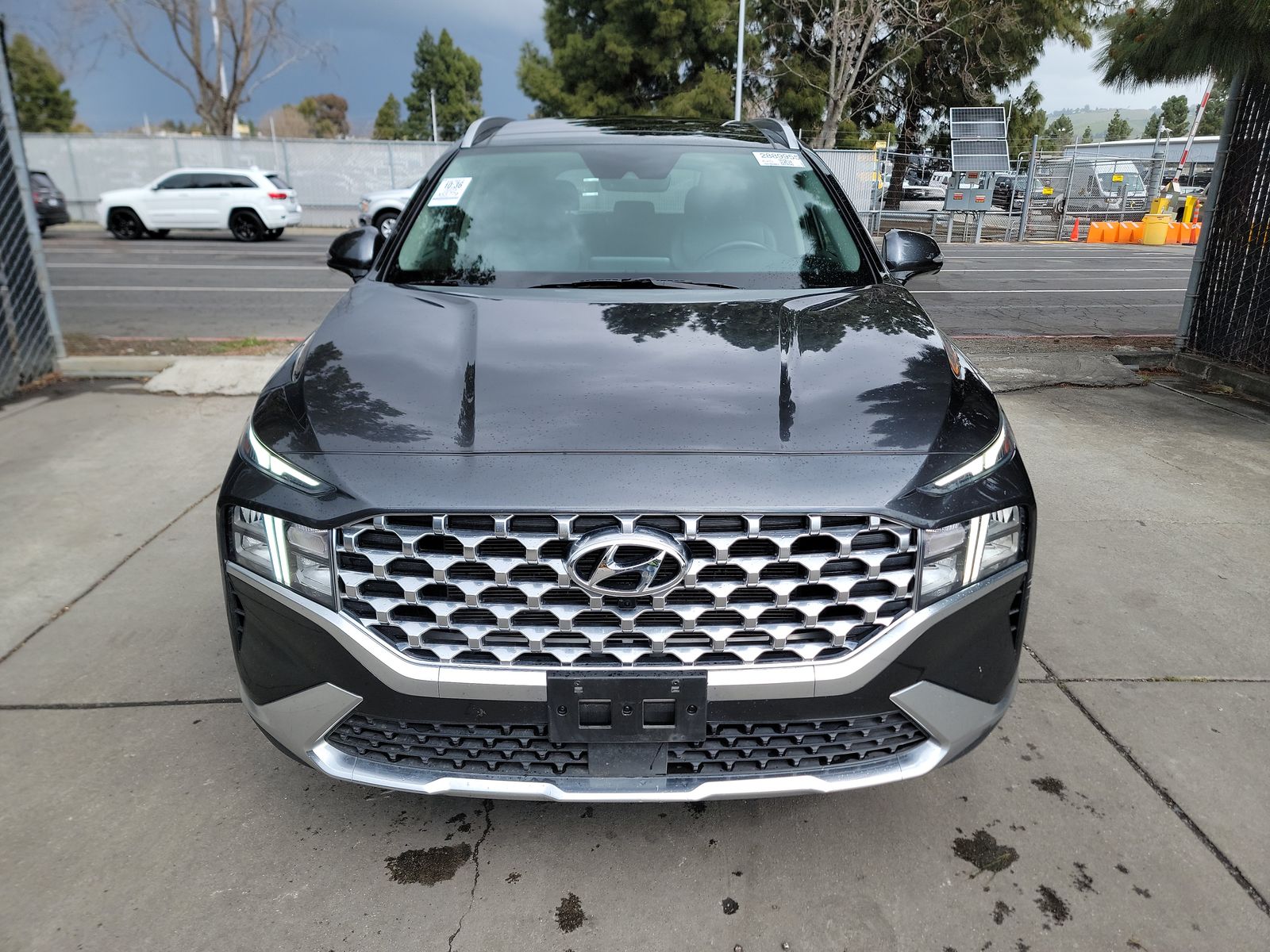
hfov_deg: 71.6
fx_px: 881
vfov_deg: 56.8
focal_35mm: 24
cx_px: 635
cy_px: 476
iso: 50
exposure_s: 1/348
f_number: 1.8
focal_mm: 6.7
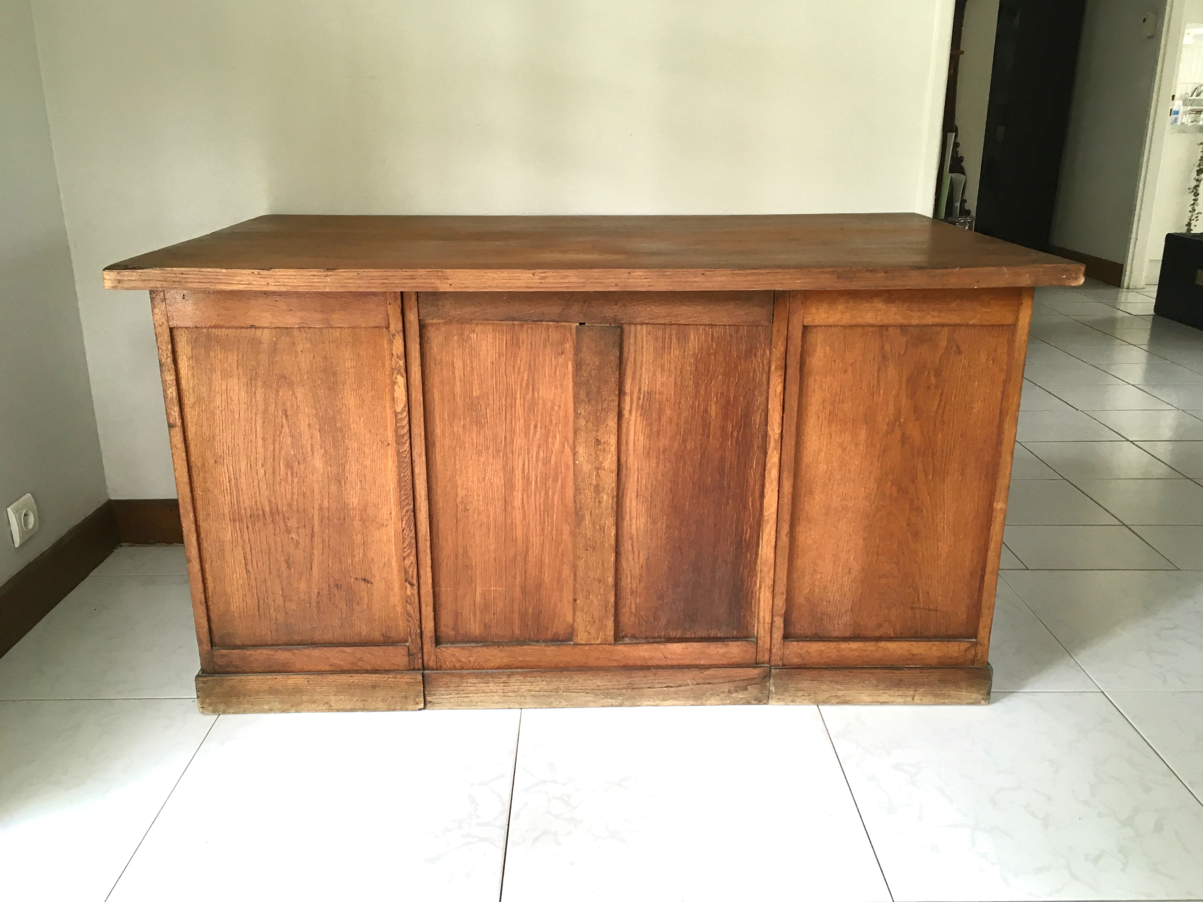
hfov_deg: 61.7
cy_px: 451
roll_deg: +0.4
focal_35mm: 29
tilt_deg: -20.3
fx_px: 1008
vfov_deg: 48.2
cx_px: 602
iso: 64
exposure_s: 1/33
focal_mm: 4.15
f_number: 2.2
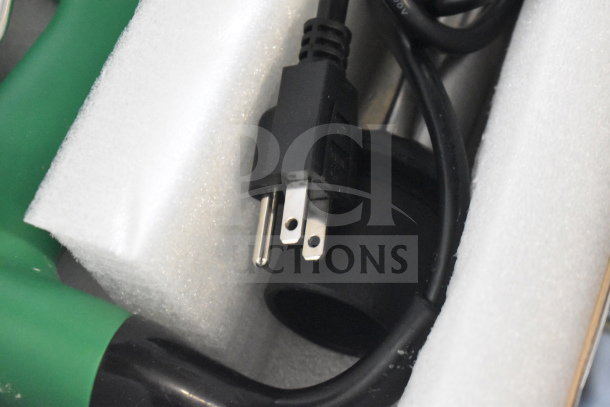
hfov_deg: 24.6
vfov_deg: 16.6
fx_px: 1398
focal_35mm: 82
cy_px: 204
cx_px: 305
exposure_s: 1/100
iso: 11400
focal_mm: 55
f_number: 5.6
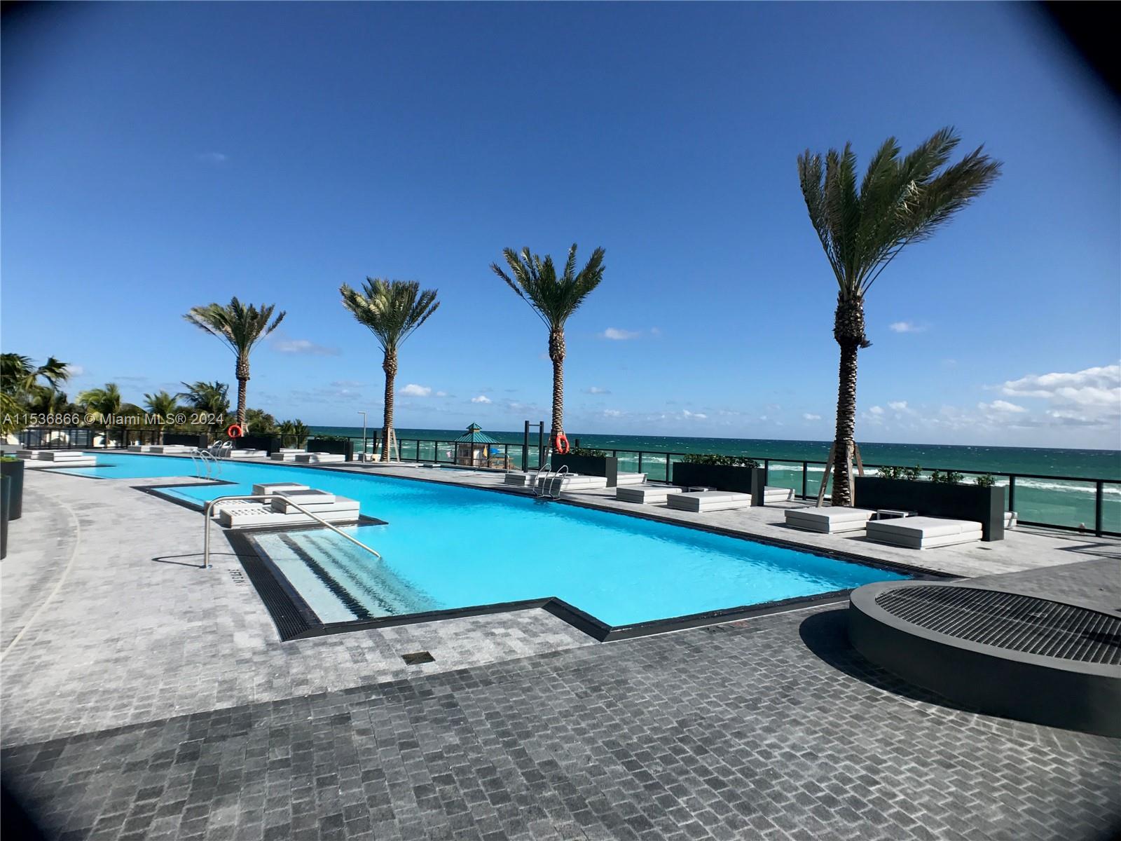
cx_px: 560
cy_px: 420
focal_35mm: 28
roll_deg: -1.0
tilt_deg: +2.1
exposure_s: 1/3195
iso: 20
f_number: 1.8
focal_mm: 3.99
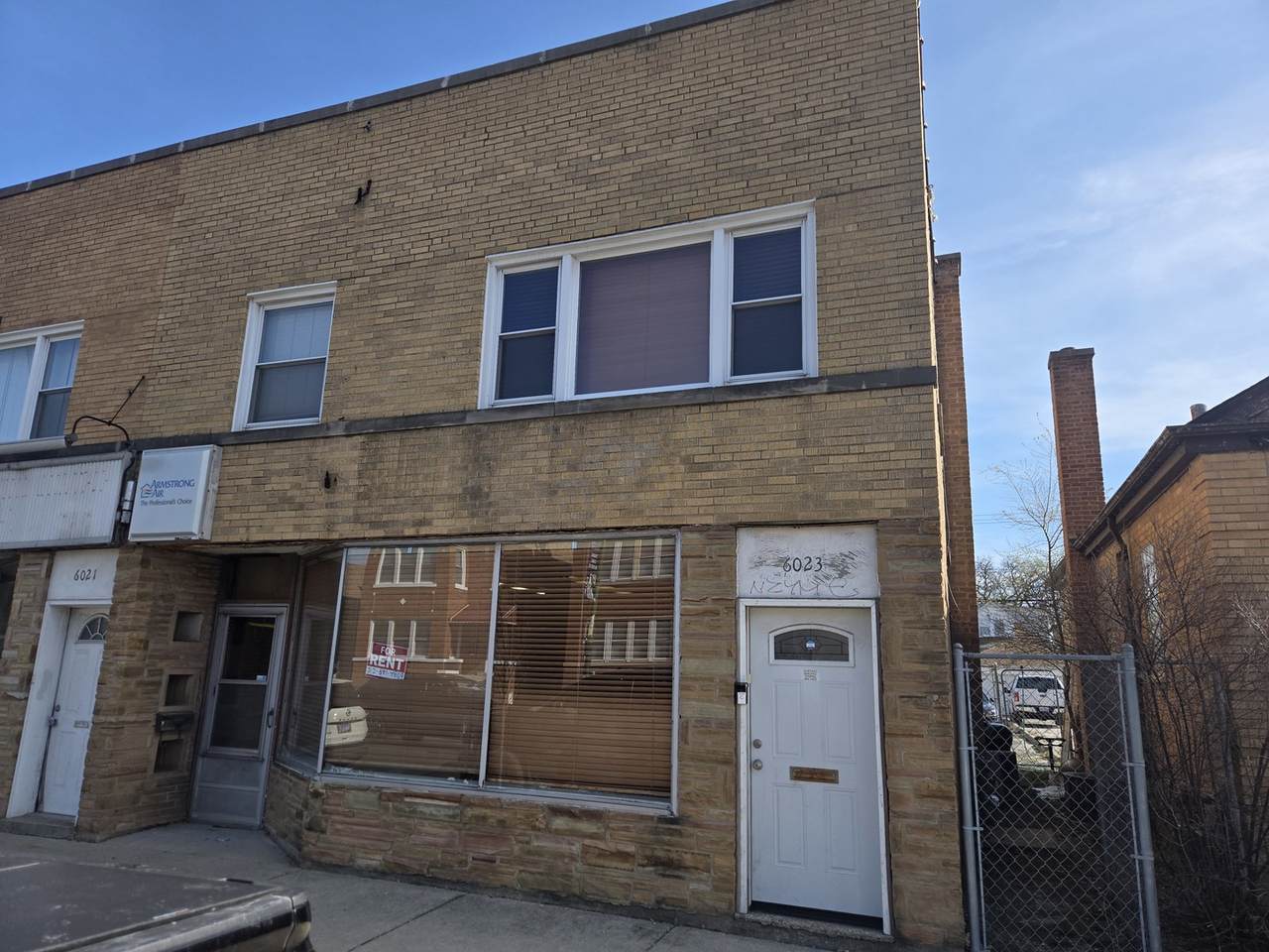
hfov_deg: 73.9
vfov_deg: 58.9
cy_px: 476
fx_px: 843
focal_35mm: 23
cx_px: 634
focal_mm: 5.4
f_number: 1.8
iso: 25
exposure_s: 1/1058
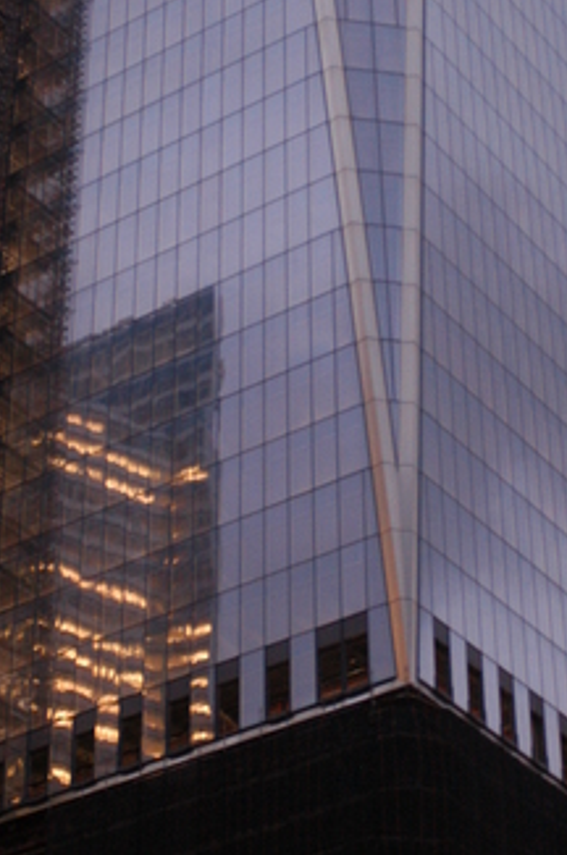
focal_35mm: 97
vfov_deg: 21.1
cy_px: 404
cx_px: 373
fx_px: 2301
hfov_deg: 14.0
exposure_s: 1/30
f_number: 3.5
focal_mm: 28
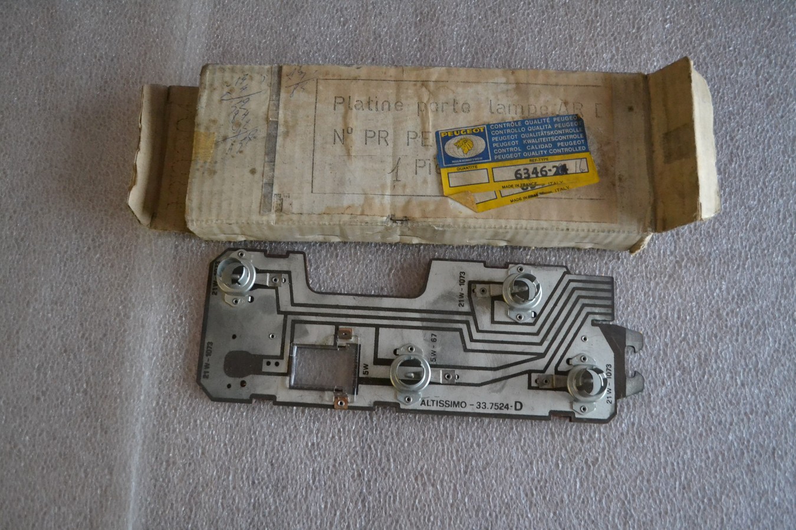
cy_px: 265
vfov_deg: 40.0
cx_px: 398
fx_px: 730
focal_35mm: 33
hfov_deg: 57.2
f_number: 3.8
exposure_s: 1/40
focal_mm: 22
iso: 3200
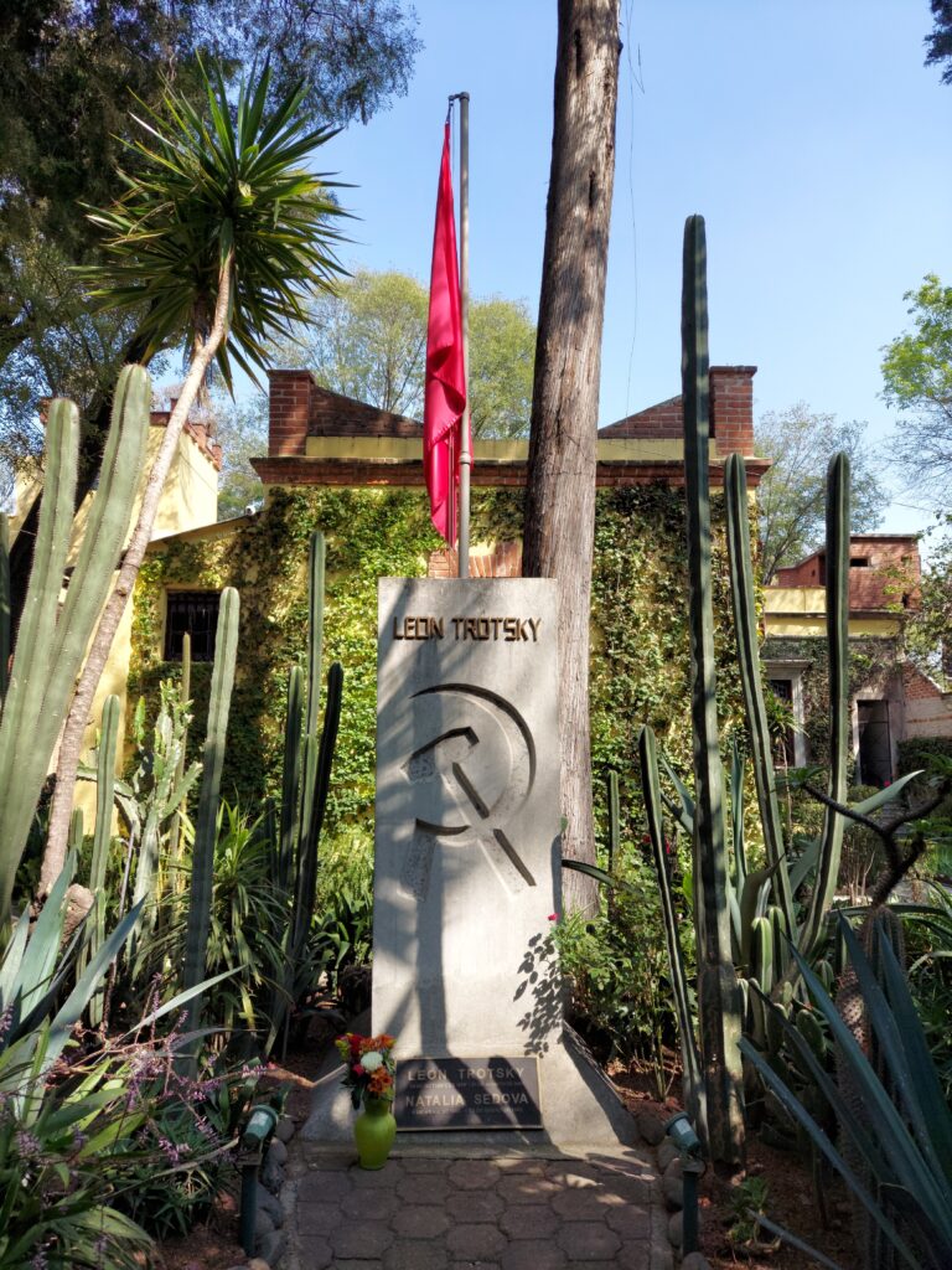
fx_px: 880
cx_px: 476
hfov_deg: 56.8
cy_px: 635
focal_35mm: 24
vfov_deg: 71.6
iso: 40
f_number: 1.8
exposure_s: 1/704
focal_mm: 5.23
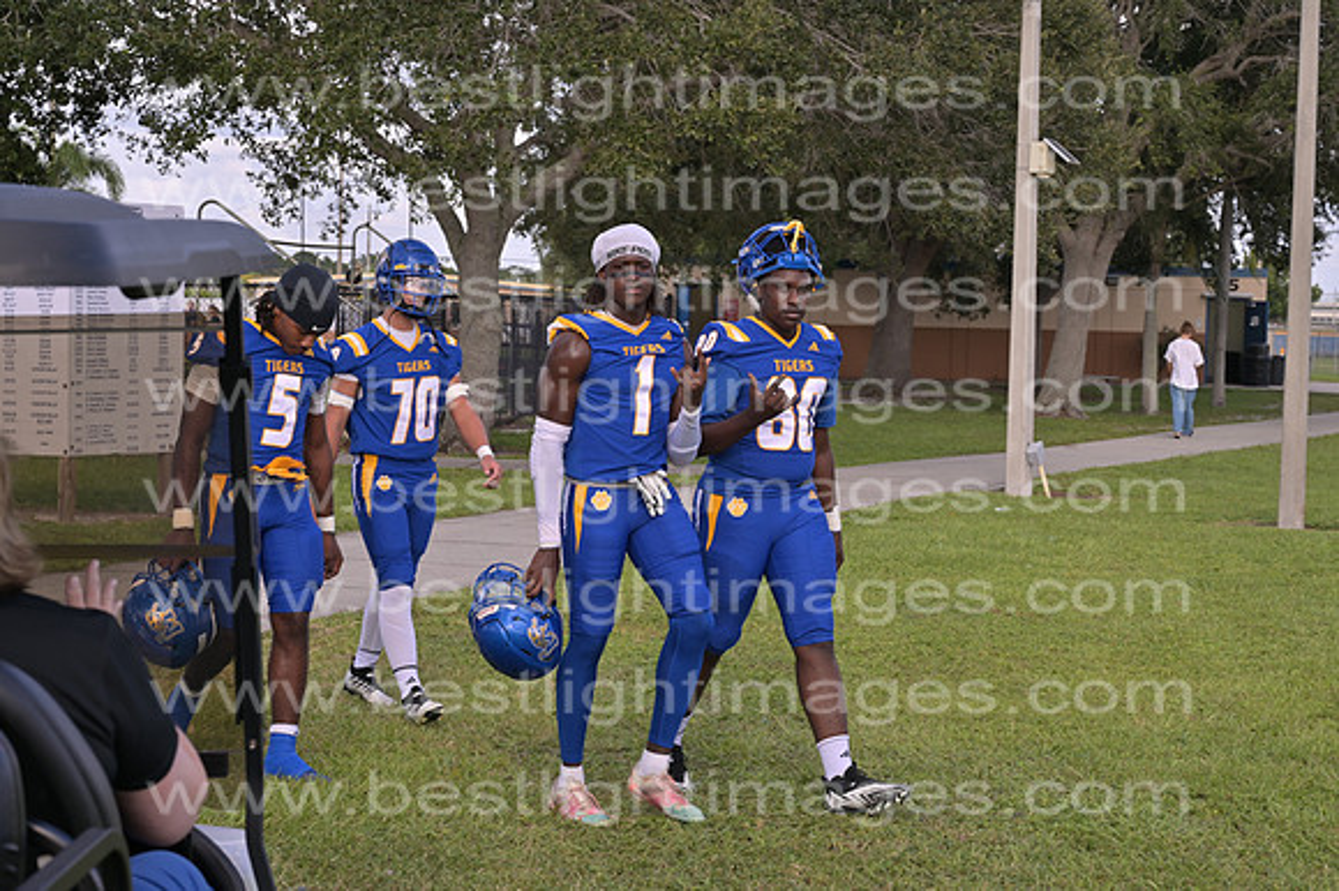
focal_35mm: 69
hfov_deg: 29.3
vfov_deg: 19.7
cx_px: 670
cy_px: 446
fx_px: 2565
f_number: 8
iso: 125
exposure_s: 1/250
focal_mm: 69
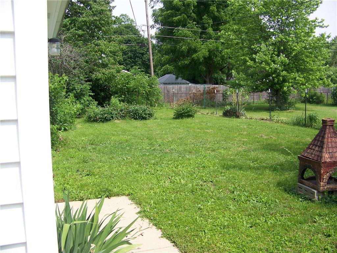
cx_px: 168
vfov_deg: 39.7
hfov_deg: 51.4
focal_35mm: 36
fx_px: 350
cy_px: 126
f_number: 2.8
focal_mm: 5.85
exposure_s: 1/500
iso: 64
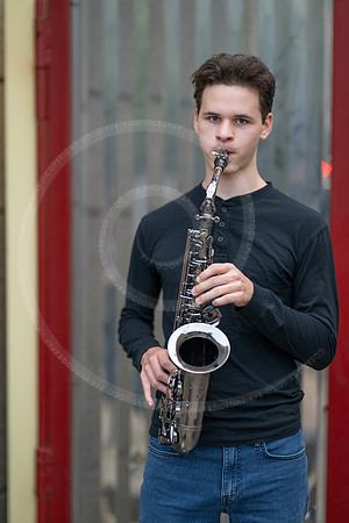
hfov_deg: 16.1
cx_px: 174
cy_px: 262
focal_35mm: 85
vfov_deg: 23.9
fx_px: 1236
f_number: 1.2
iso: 250
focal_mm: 85
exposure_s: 1/320
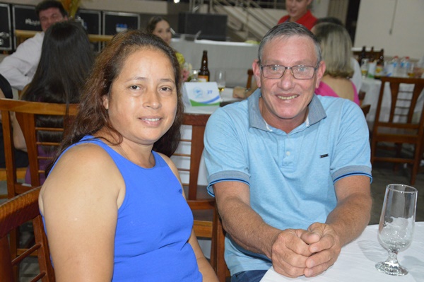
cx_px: 212
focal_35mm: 48
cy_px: 141
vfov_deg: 28.0
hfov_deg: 41.1
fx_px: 565
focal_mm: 32
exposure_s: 1/60
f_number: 4.2
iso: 2500
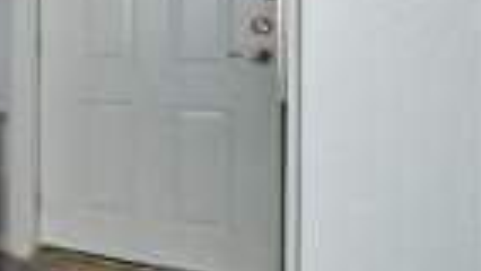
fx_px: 676
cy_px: 2
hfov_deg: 24.2
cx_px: -329
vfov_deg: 21.9
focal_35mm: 53
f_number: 8
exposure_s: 1/15
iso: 400
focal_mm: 10
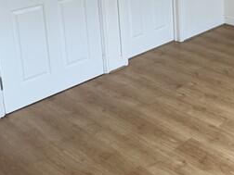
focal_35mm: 57
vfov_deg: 23.6
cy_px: -30
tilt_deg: -11.5
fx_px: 385
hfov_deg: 30.6
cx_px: 251
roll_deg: -0.3
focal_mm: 2.22
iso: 320
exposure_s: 1/97
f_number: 2.2
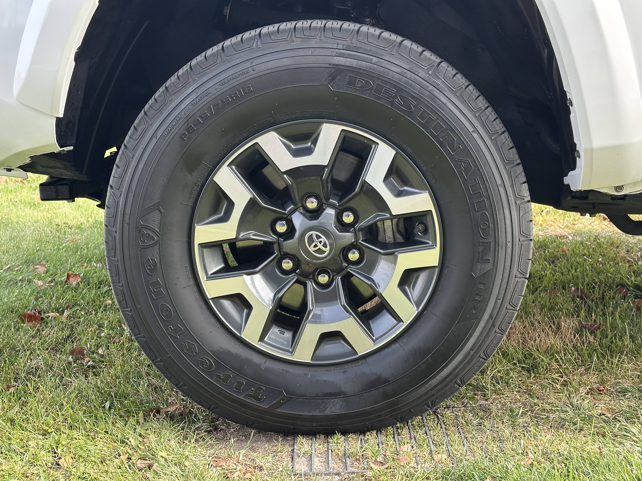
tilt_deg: -13.8
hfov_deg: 39.7
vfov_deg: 30.3
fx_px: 890
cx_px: 321
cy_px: 240
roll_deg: +0.9
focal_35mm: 48
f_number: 1.78
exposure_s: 1/172
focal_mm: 6.86
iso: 64
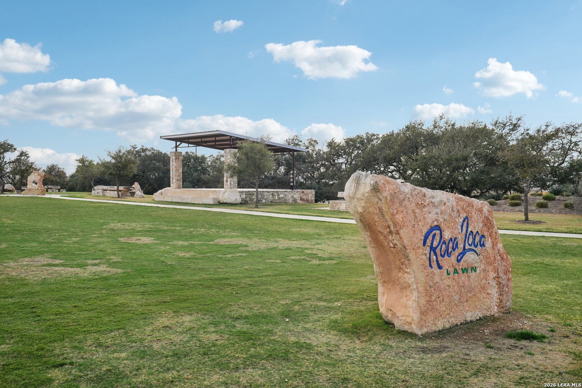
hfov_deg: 55.8
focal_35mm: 34
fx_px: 550
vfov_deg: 38.9
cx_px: 291
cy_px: 194
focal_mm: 34
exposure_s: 1/500
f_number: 8
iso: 200
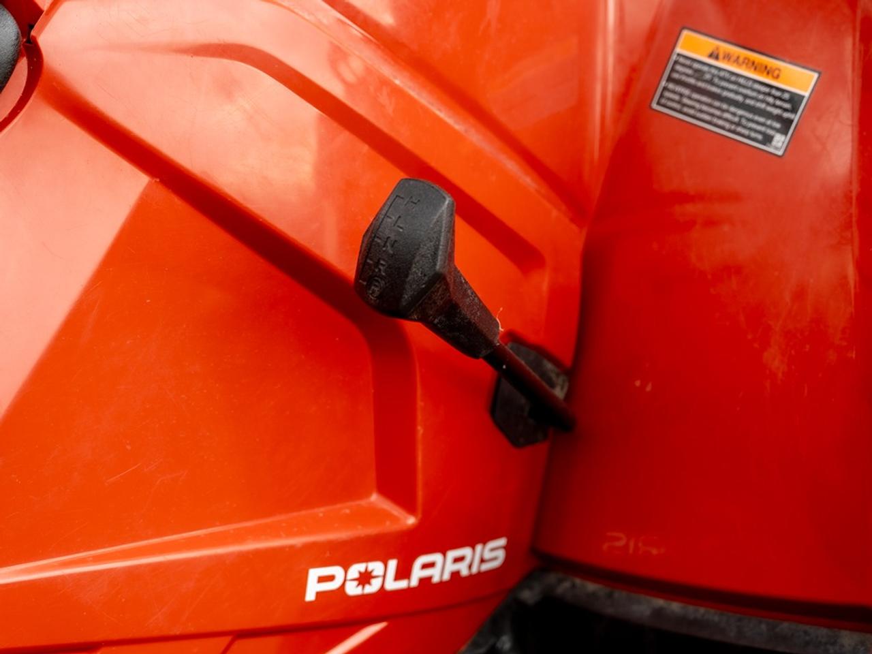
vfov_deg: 24.5
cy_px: 327
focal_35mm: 60
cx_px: 482
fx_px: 1505
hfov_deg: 32.3
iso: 250
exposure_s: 1/160
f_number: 4
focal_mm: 50
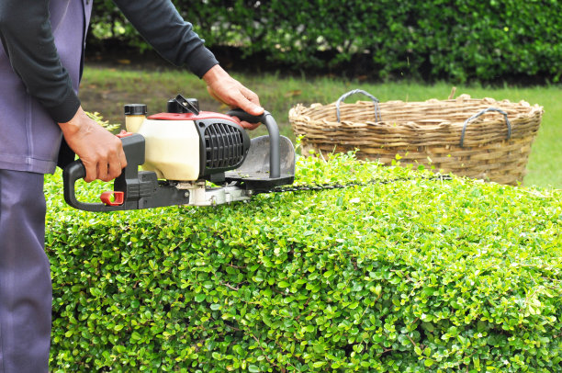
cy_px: 186
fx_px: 2455
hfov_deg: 13.1
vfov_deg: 8.7
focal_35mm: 158
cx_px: 281
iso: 400
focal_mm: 105
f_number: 8
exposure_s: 1/200
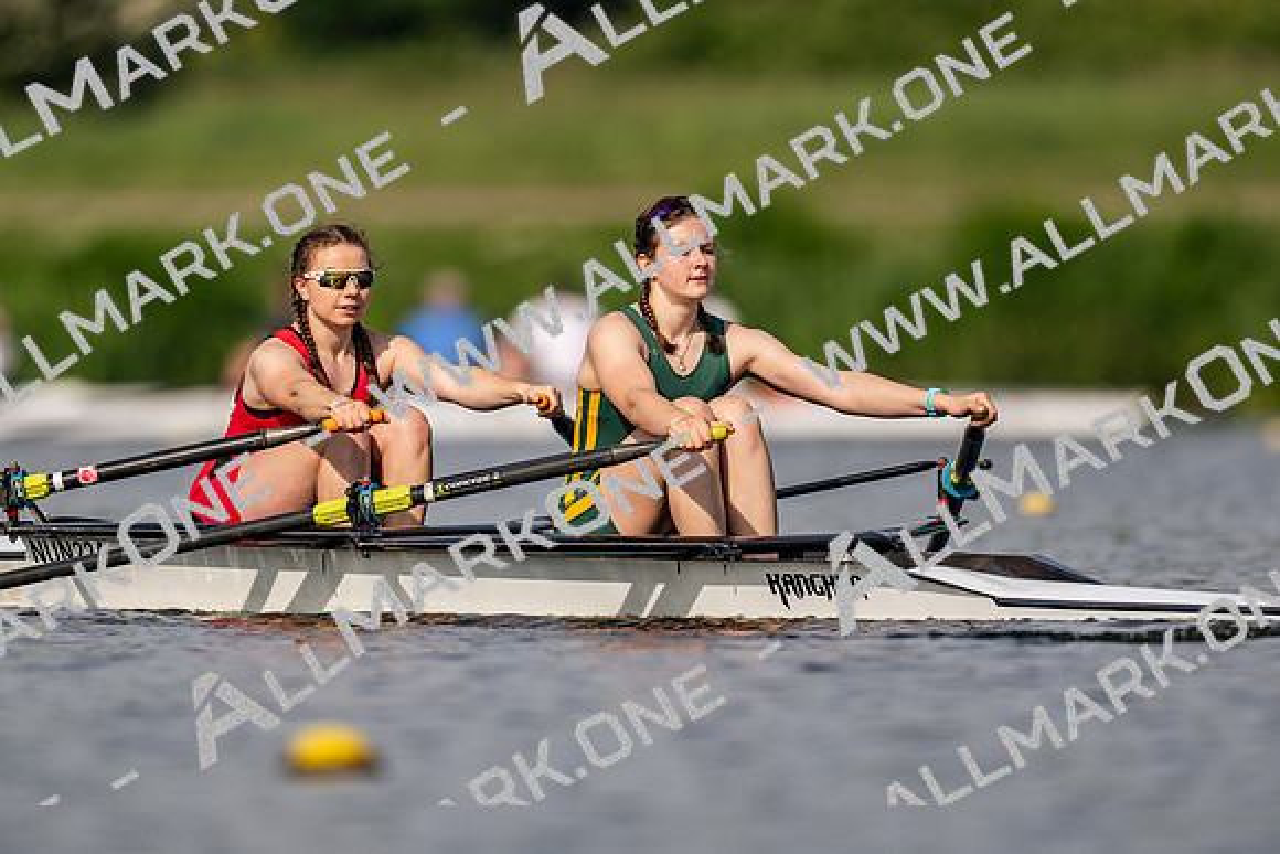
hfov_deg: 2.3
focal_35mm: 900
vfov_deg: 1.5
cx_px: 640
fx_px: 32022
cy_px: 427
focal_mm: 600
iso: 200
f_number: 4
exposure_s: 1/2500
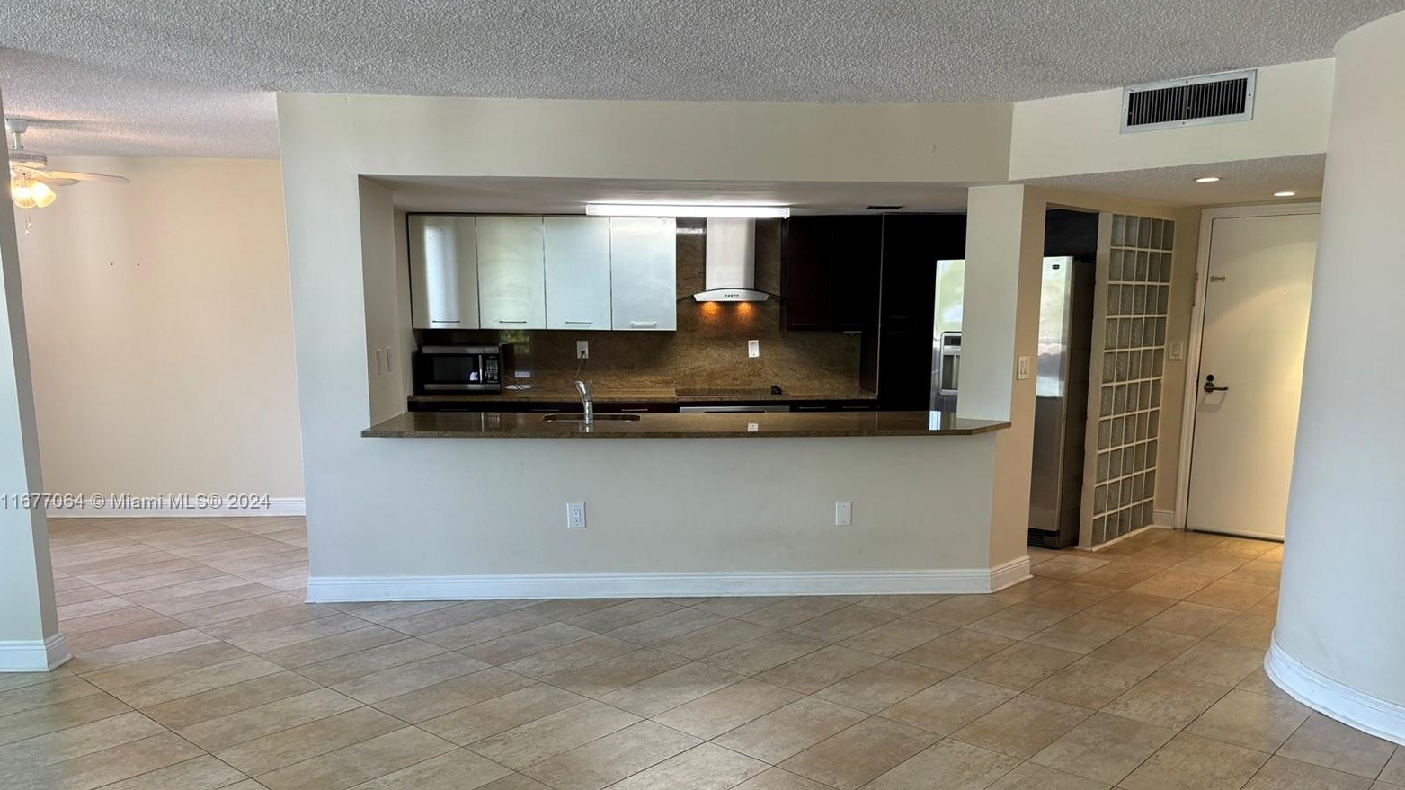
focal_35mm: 29
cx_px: 701
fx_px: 1080
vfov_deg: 39.9
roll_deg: +0.0
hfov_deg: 66.1
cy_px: 502
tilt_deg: -11.0
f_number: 1.6
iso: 80
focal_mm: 5.96
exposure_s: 1/60
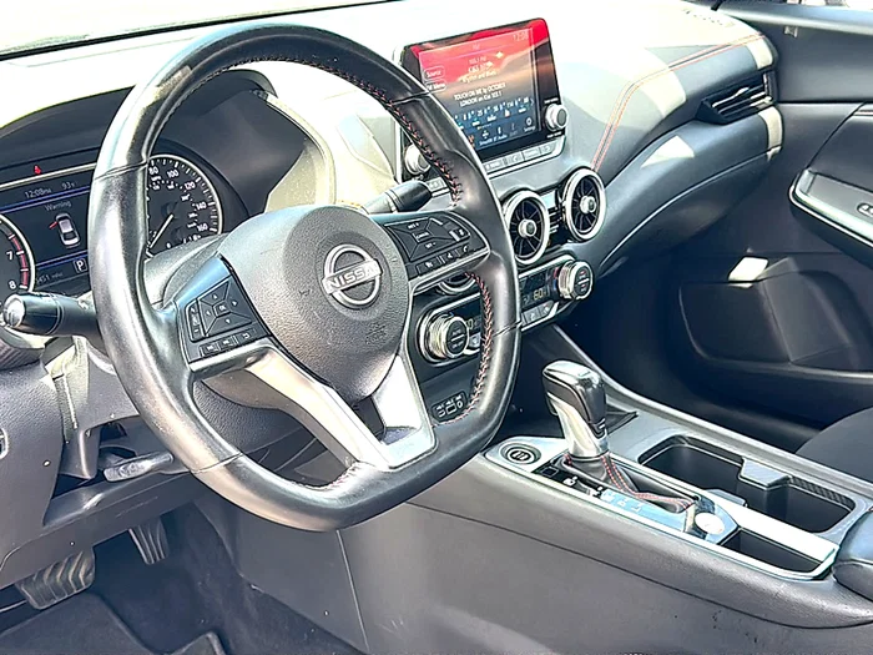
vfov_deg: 34.3
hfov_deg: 44.8
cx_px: 436
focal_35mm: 42
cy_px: 328
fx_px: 1059
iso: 125
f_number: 1.78
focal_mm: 6.86
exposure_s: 1/362
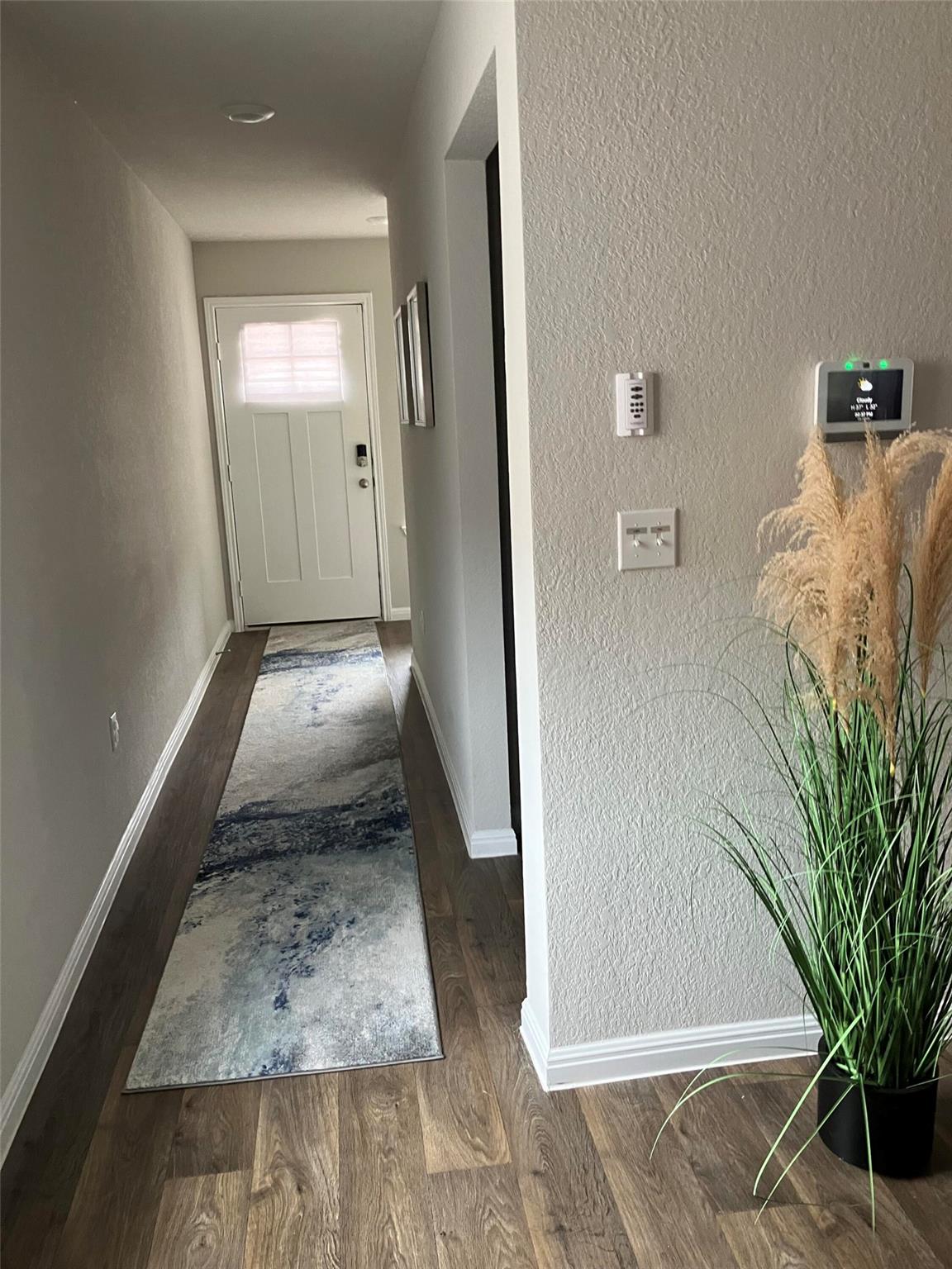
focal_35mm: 28
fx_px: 1027
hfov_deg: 49.7
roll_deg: +1.6
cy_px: 634
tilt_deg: -12.8
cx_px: 476
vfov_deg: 63.4
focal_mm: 3.99
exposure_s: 1/60
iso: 160
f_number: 1.8
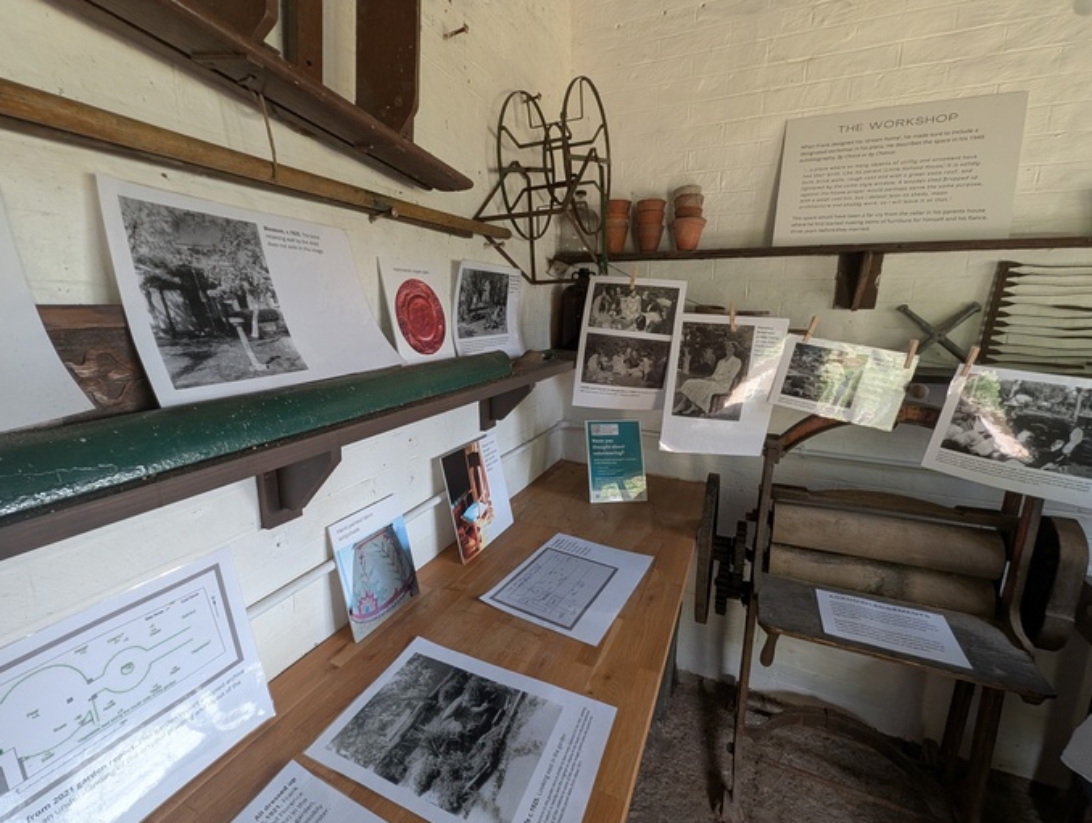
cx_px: 515
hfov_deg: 101.9
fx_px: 442
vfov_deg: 85.8
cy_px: 404
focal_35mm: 14
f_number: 2.2
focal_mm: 1.95
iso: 106
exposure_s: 1/83.3
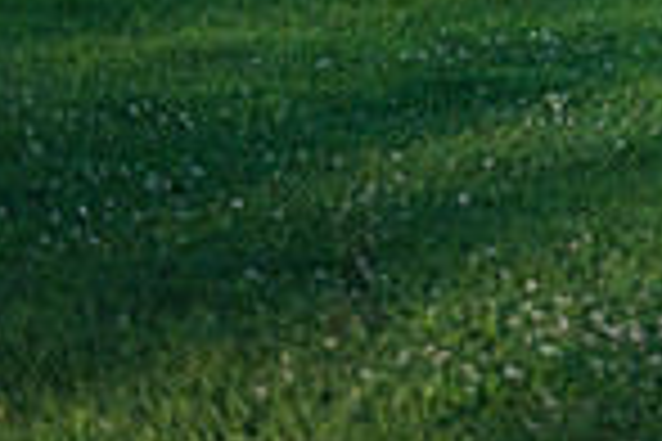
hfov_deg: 11.0
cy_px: -398
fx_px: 3199
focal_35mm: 174
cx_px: 1225
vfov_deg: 7.6
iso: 400
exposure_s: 1/2500
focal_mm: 44
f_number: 2.8
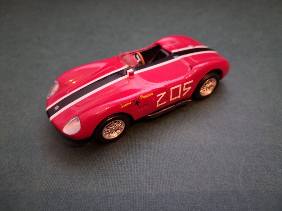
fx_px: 220
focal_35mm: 27
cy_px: 106
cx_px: 141
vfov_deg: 51.4
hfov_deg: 65.3
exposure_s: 1/33
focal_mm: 4
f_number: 1.8
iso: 640
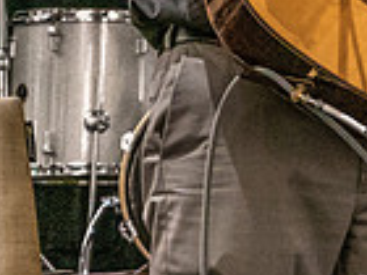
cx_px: 761
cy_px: -2
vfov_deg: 4.6
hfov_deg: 6.0
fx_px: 3424
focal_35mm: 323
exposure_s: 1/160
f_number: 5.6
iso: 8000
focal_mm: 70
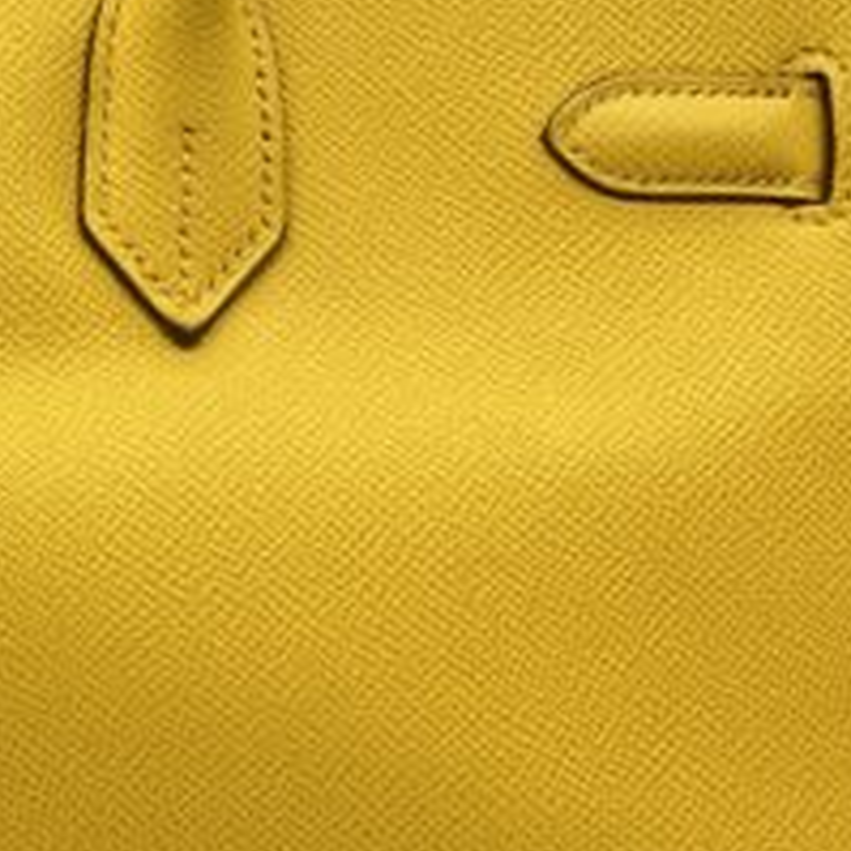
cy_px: 342
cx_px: -124
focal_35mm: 118
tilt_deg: -7.6
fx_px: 3282
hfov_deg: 14.4
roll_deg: -0.8
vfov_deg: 14.8
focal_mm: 5.7
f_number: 1.5
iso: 32
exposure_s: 1/100
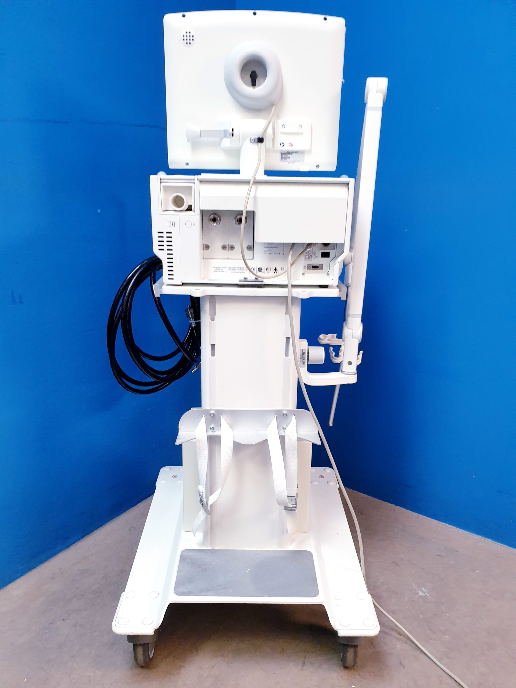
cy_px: 344
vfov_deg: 67.3
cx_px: 258
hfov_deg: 53.1
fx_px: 517
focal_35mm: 26
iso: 200
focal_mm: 4.3
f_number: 2.4
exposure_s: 1/50
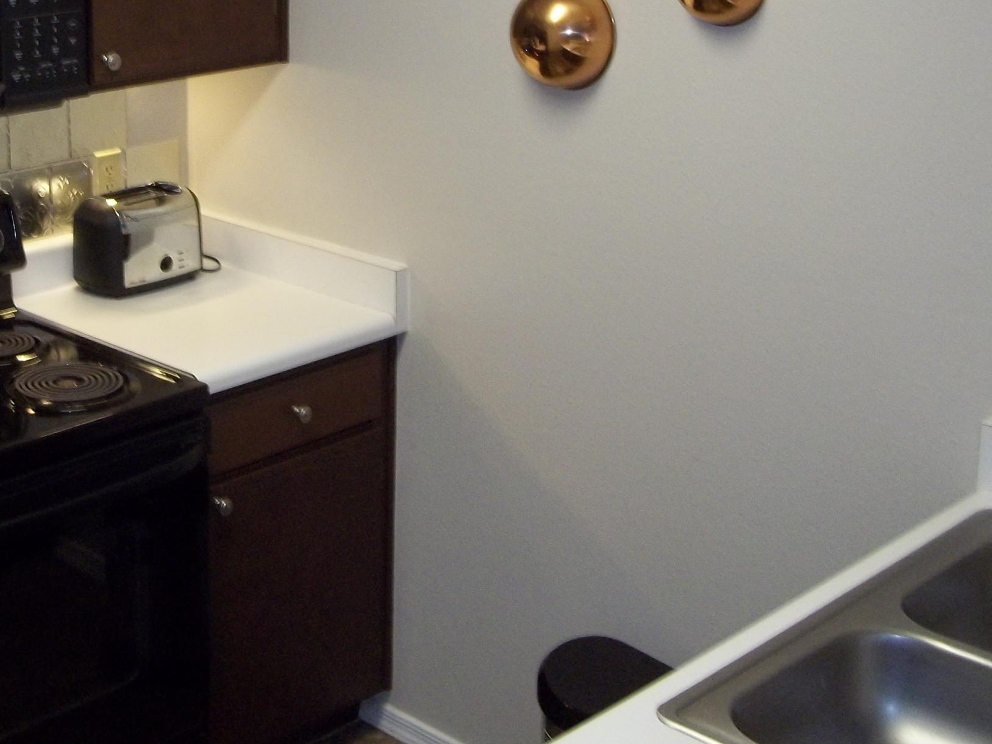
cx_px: 159
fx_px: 1691
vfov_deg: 24.3
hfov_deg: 31.6
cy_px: 129
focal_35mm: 59
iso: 160
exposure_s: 1/30
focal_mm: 5.7
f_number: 2.9
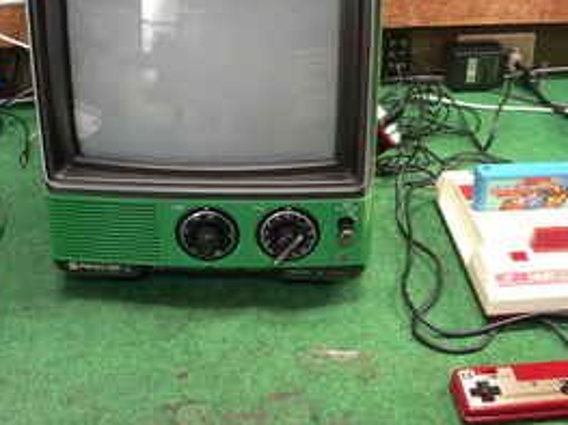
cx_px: 322
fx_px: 853
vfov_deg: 27.9
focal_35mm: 52
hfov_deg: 36.8
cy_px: 148
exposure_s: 1/13
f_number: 2.8
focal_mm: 6
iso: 200
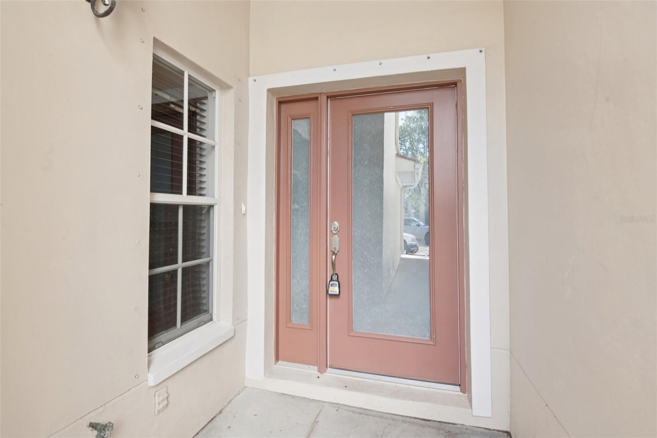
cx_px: 328
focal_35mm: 16
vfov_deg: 73.7
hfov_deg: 96.7
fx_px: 292
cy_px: 219
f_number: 8
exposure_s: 1/125
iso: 400
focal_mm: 16
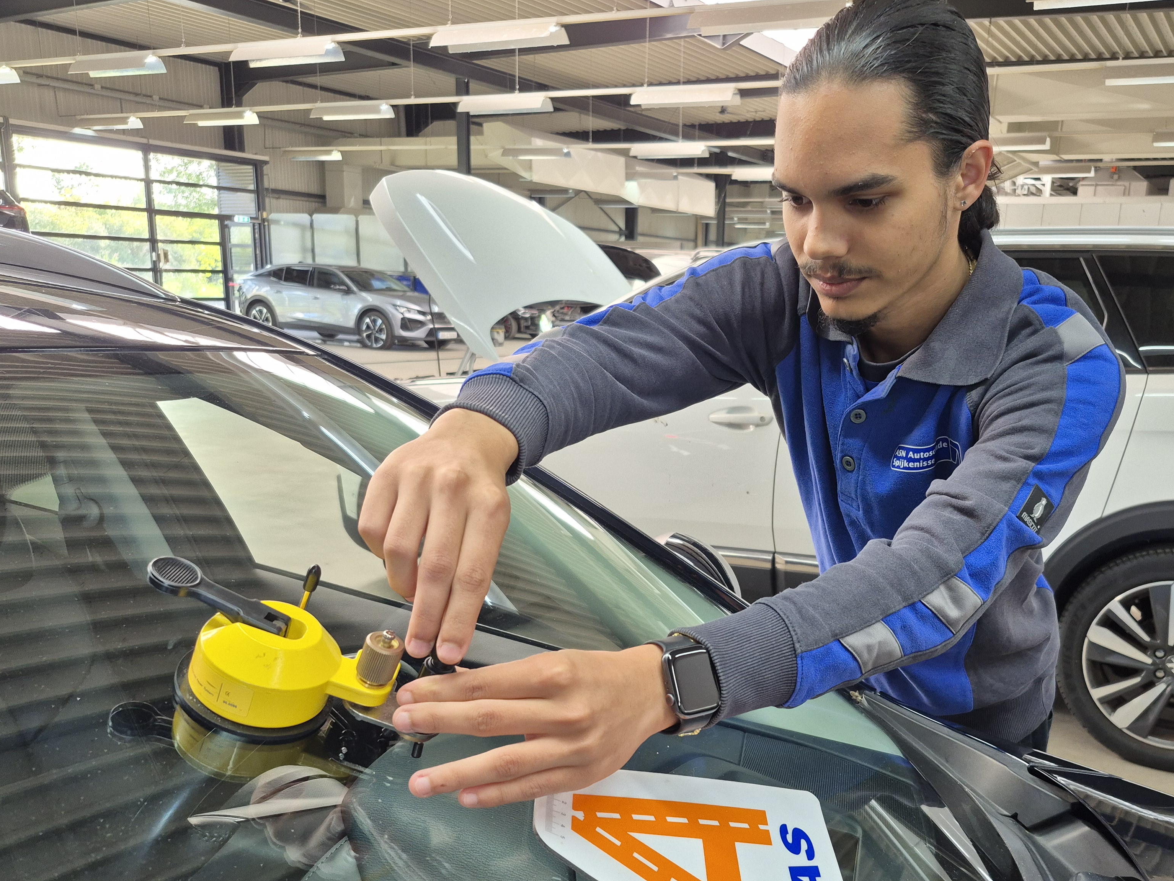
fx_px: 1017
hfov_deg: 59.5
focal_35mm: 30
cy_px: 544
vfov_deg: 46.4
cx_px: 697
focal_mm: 5.4
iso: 125
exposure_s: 1/100
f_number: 1.8
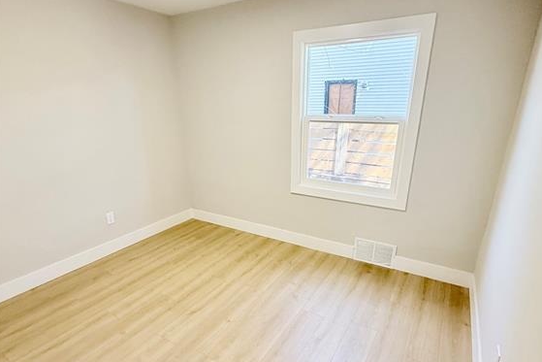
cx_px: 273
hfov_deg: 84.0
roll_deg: +0.0
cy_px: 214
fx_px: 301
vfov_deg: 61.5
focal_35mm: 20
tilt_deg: -20.6
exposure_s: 1/120
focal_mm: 2.22
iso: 250
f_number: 2.2
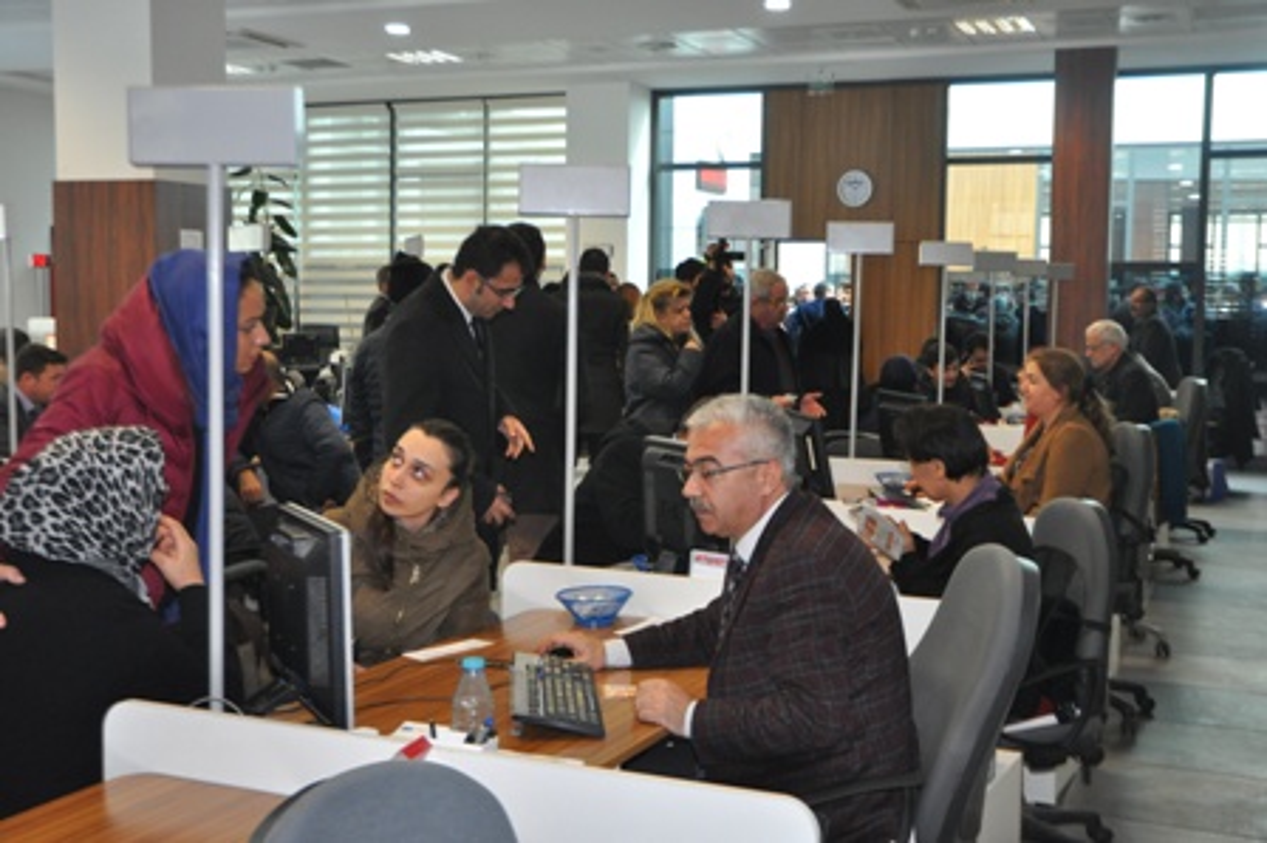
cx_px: 634
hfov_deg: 42.4
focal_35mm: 46
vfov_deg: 28.9
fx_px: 1635
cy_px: 422
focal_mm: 31
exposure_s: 1/60
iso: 800
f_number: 4
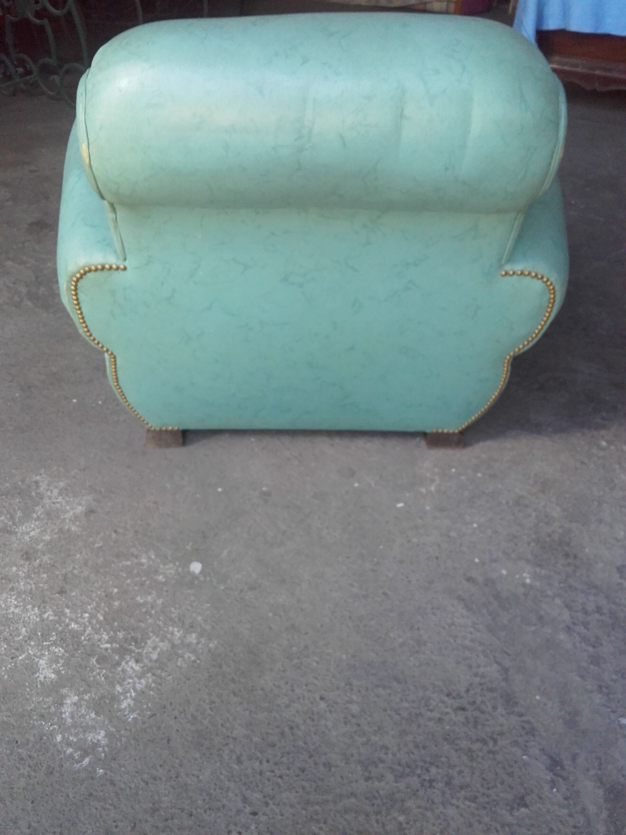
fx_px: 747
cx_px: 313
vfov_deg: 58.4
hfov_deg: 45.4
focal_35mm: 31
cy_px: 418
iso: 70
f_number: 2.2
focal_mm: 3.3
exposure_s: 1/33
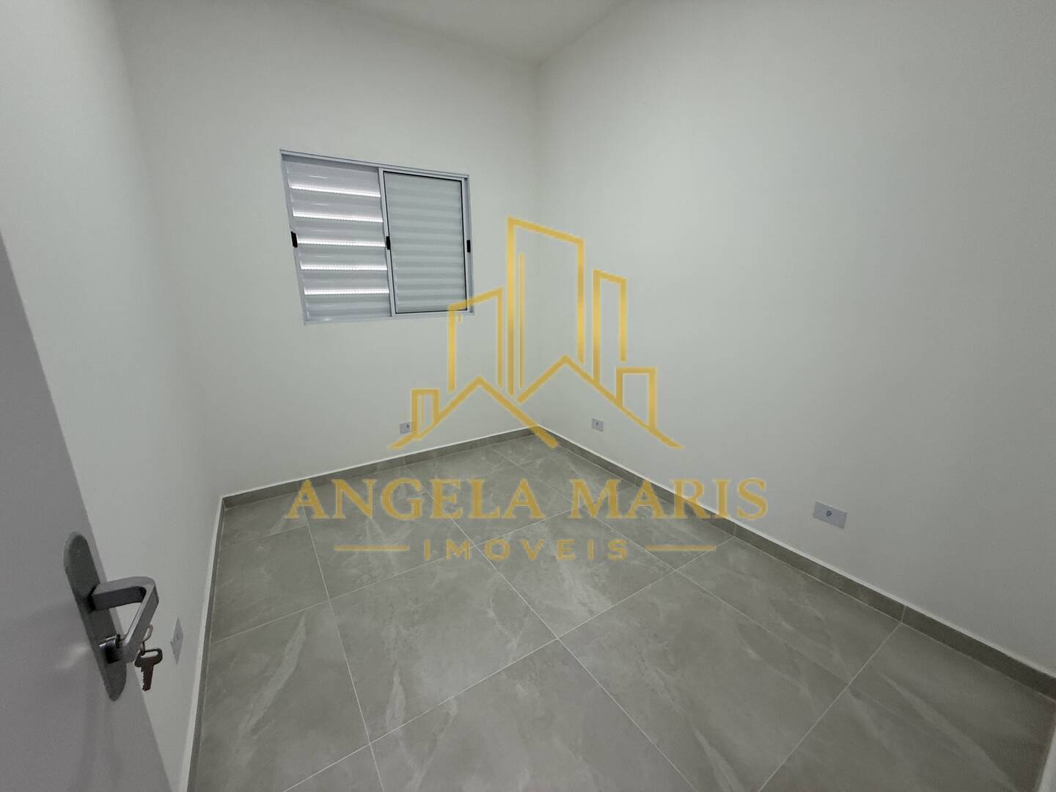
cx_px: 528
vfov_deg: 85.7
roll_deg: -0.4
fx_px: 427
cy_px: 396
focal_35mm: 14
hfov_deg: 102.1
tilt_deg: -16.6
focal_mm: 2.22
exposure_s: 1/99
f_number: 2.2
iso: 160
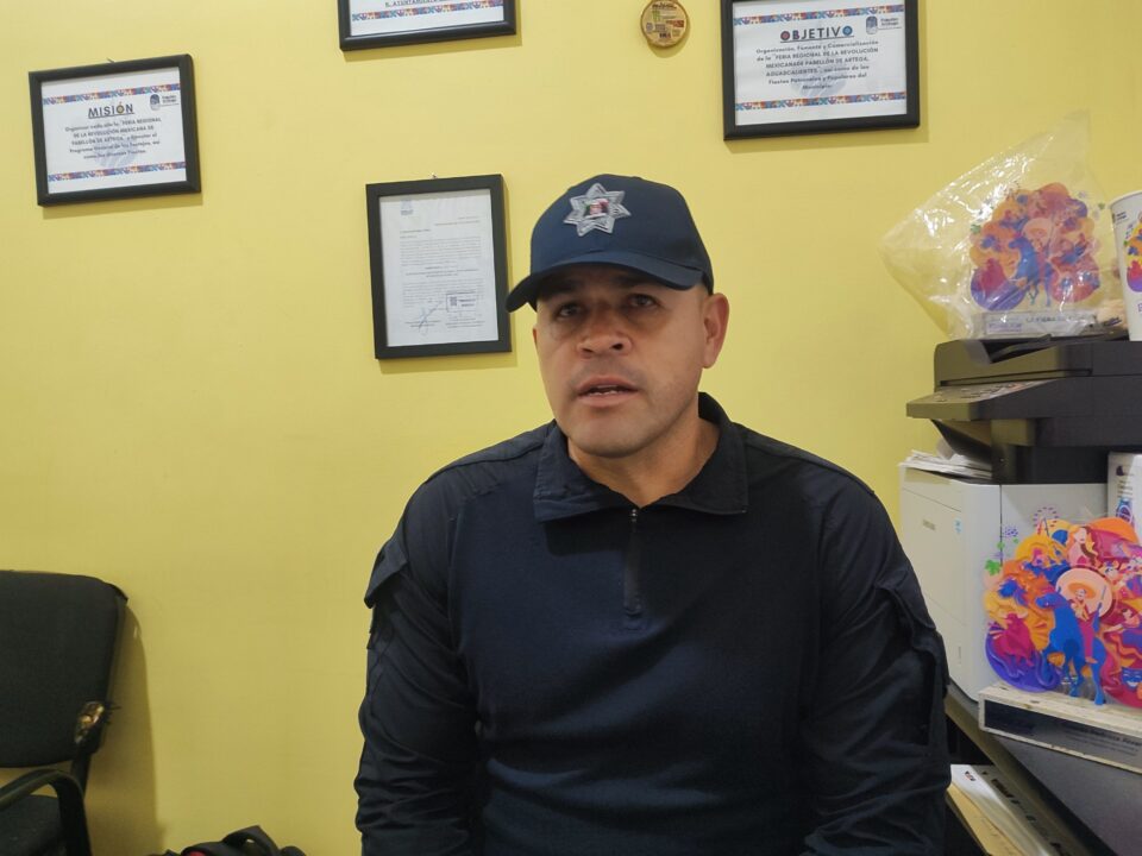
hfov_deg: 71.6
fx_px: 792
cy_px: 428
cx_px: 571
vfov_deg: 56.8
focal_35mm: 24
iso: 932
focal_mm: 5.89
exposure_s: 1/17
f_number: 1.89
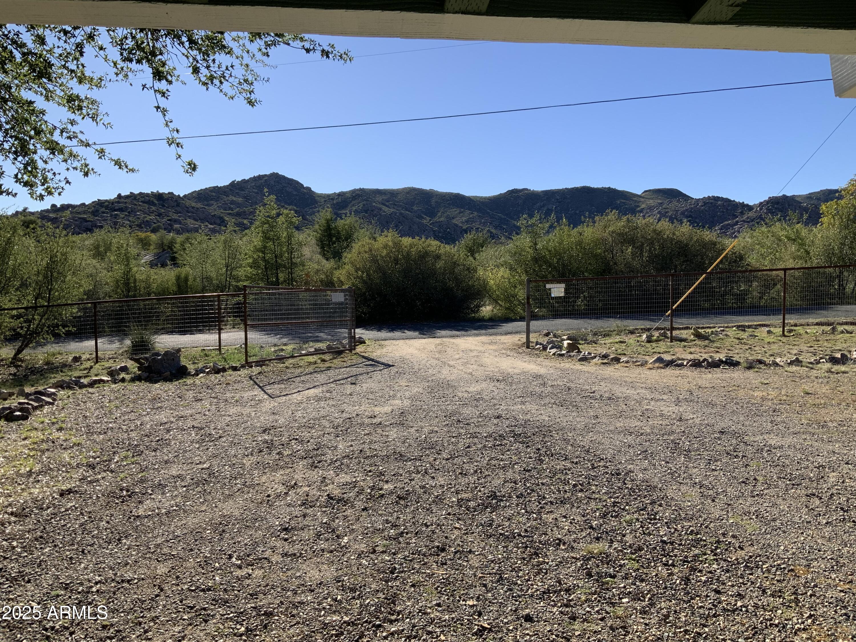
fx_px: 717
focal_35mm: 29
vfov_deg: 48.2
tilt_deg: -2.6
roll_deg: +1.4
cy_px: 321
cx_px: 428
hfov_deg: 61.7
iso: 16
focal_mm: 3
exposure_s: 1/1786
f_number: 1.8
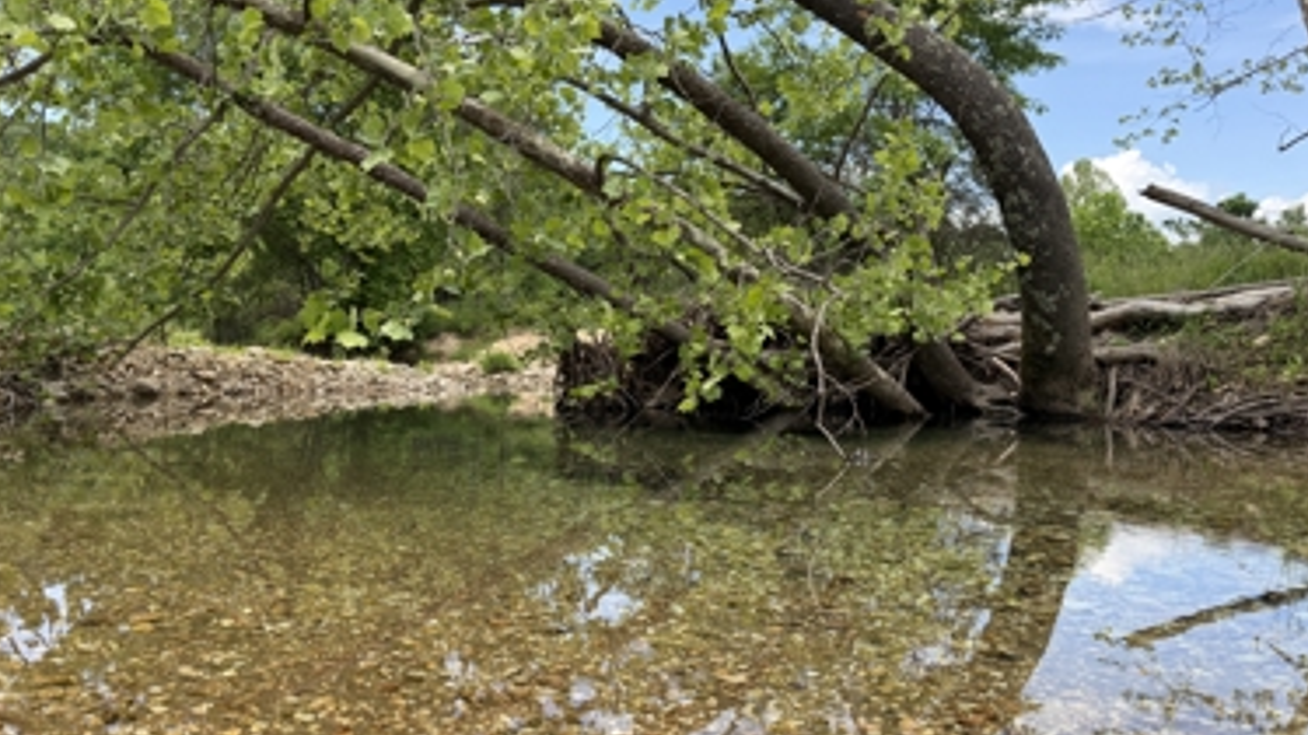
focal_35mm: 28
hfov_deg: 67.9
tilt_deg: -3.8
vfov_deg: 41.4
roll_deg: -2.0
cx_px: 616
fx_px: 971
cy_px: 416
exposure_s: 1/1855
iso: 100
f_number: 1.78
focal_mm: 6.76
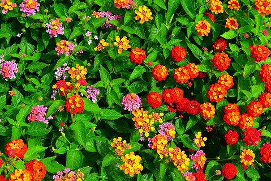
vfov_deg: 21.6
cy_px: 90
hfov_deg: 31.9
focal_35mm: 63
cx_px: 145
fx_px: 474
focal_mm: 35
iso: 200
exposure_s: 1/200
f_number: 11
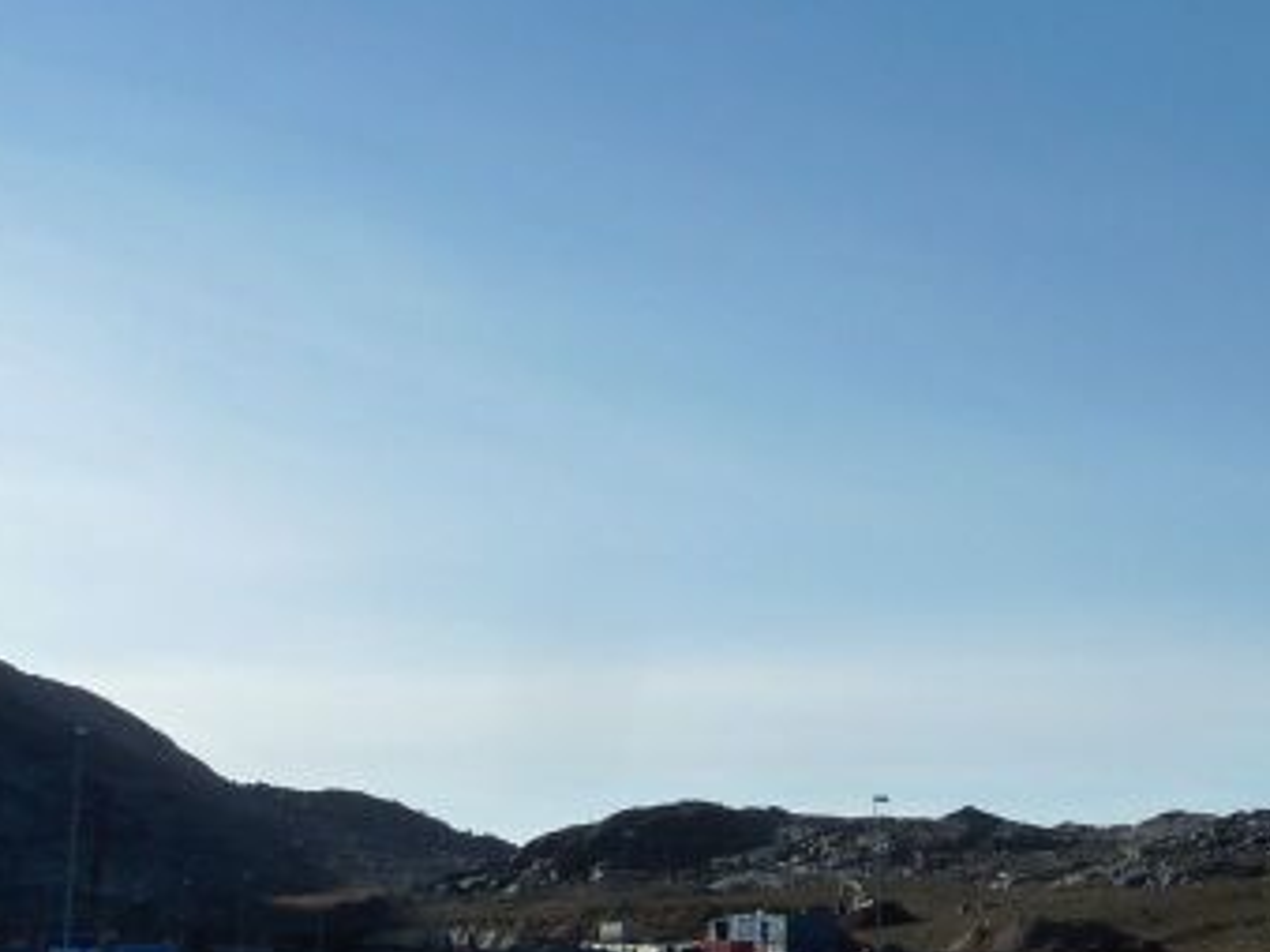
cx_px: 753
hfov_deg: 32.6
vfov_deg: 24.8
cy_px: 510
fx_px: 2164
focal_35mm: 59
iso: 125
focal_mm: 4.1
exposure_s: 1/640
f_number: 5.6
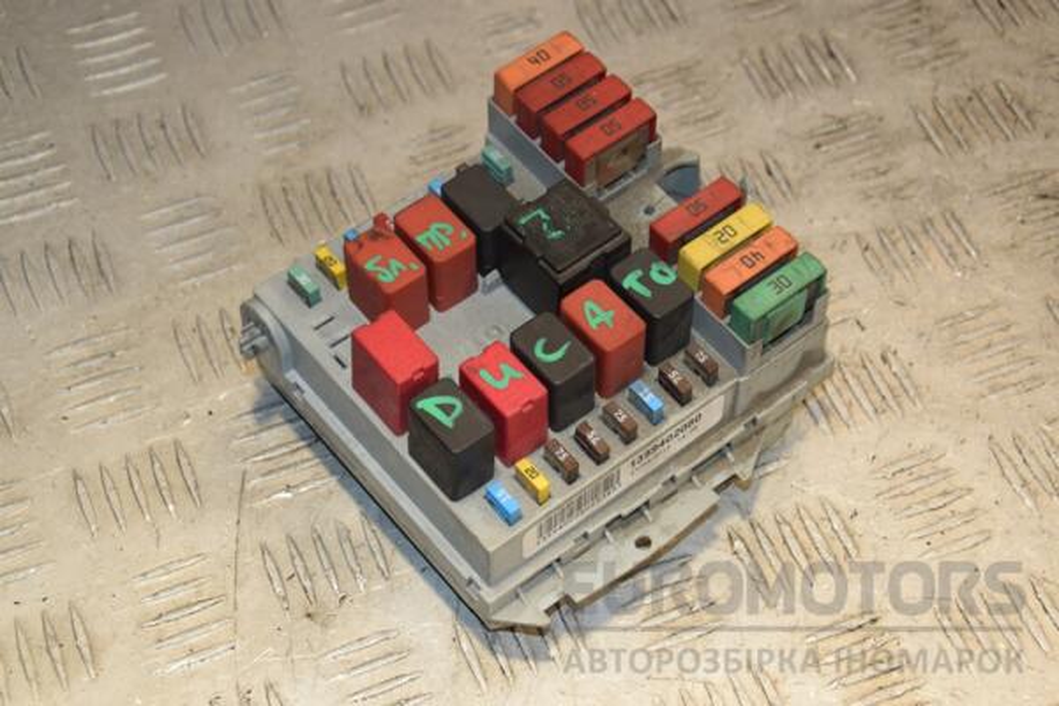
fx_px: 2206
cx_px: 530
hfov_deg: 27.0
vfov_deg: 18.2
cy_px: 353
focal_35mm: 75
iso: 800
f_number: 6.3
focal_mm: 50
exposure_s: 1/200
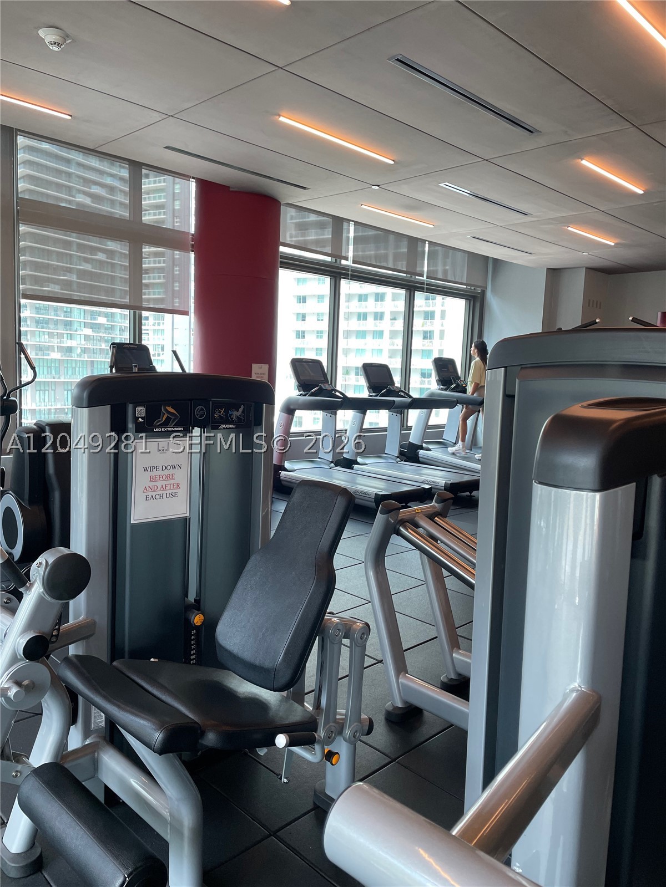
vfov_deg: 67.3
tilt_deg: -4.4
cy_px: 444
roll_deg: -0.6
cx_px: 333
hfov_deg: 53.1
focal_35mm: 26
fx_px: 667
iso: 100
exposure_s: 1/120
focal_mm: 4.2
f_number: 1.6
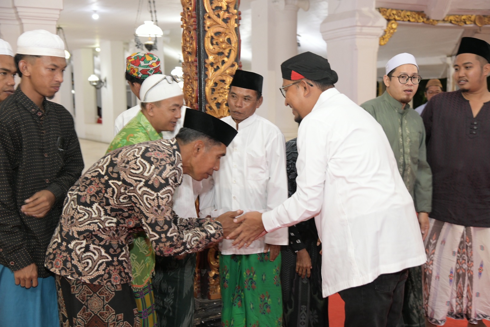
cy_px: 164
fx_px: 708
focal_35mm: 52
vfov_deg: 26.0
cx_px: 245
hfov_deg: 38.2
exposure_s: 1/60
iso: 2500
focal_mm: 52
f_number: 5
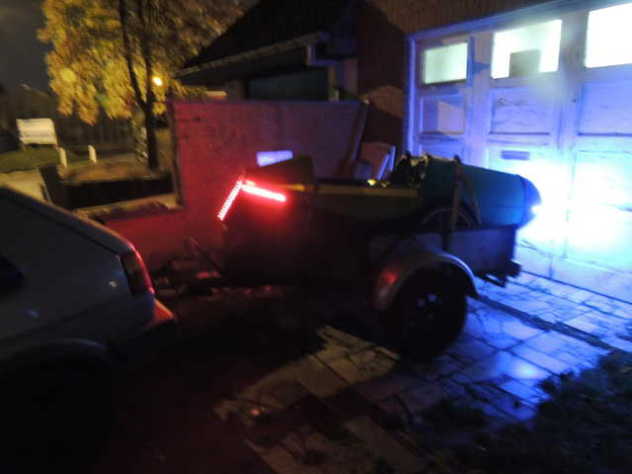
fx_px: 438
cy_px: 237
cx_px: 316
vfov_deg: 56.8
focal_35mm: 24
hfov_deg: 71.6
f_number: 3
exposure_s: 1
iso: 1000
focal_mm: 4.3
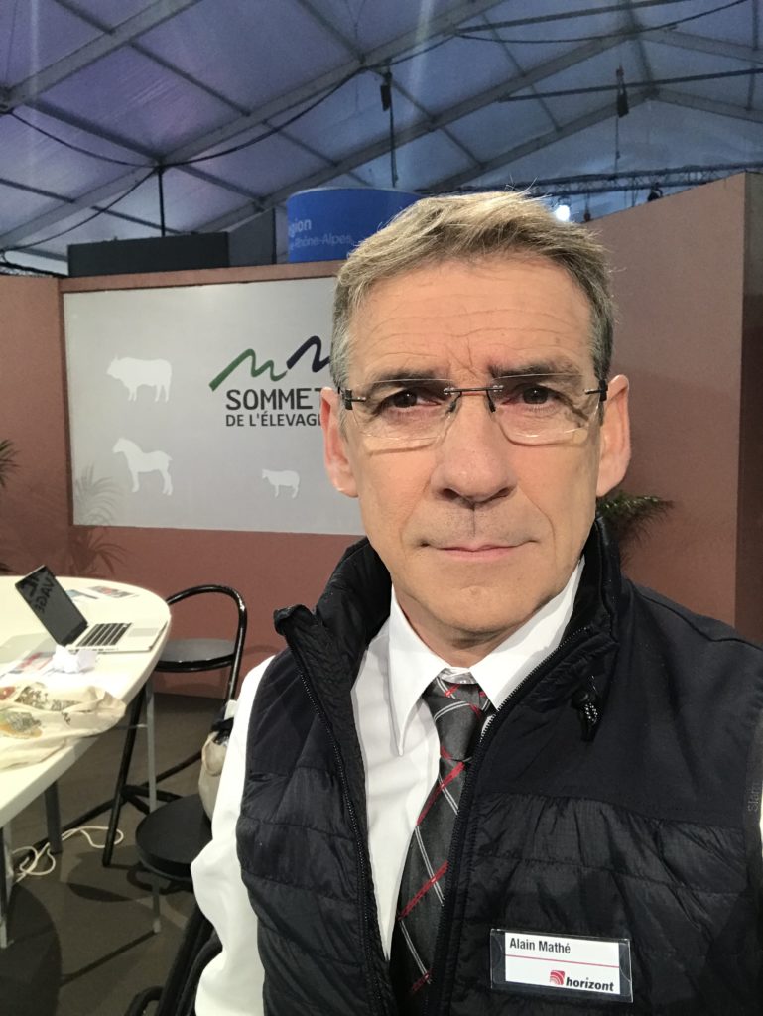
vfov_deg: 56.8
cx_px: 382
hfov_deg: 44.2
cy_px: 508
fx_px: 940
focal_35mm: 32
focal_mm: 2.87
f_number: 2.2
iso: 50
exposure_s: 1/33
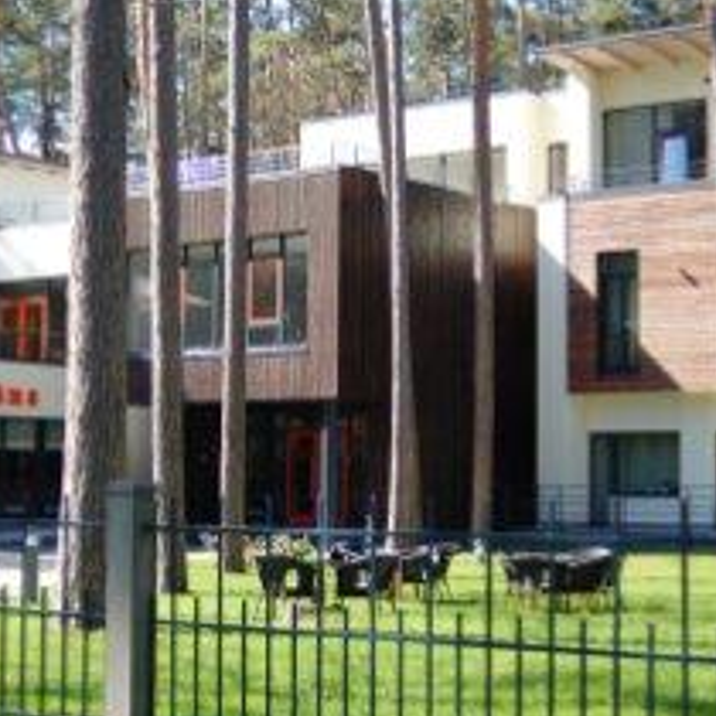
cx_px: 286
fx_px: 1779
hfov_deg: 22.7
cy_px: 312
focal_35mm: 76
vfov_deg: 22.7
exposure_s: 1/640
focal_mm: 28
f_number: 3.3
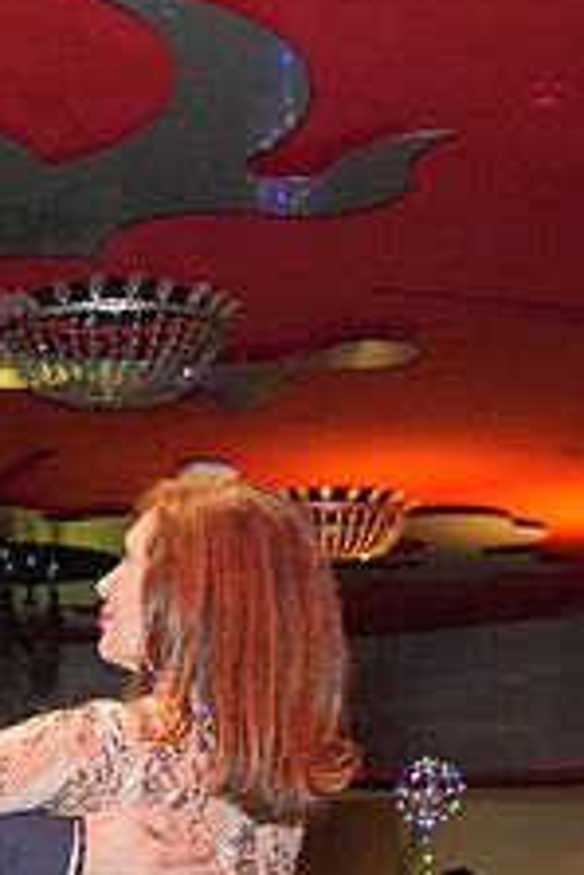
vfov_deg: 23.9
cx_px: -155
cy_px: 1016
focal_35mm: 78
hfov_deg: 16.6
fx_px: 1895
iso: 4000
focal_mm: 30
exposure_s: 1/200
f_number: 4
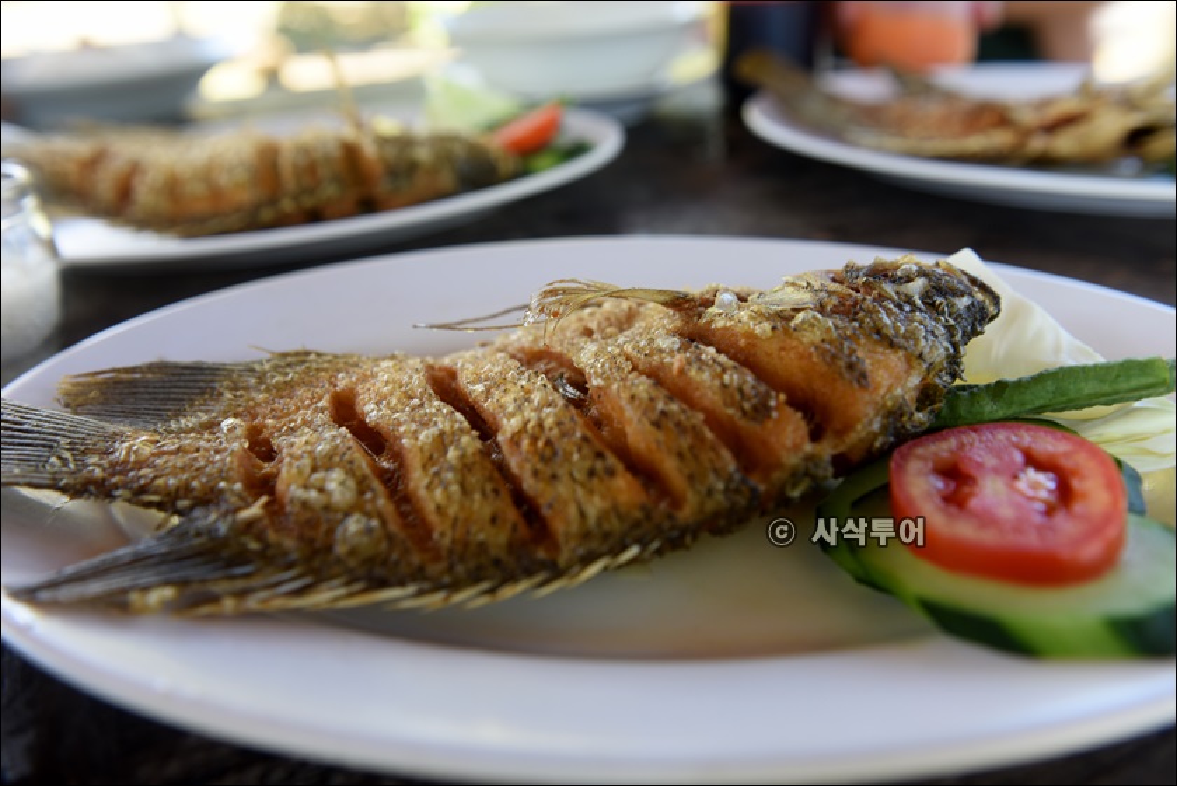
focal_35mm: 32
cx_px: 588
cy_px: 393
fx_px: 1047
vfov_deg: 41.2
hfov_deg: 58.7
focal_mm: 32
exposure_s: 1/100
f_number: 5
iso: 250
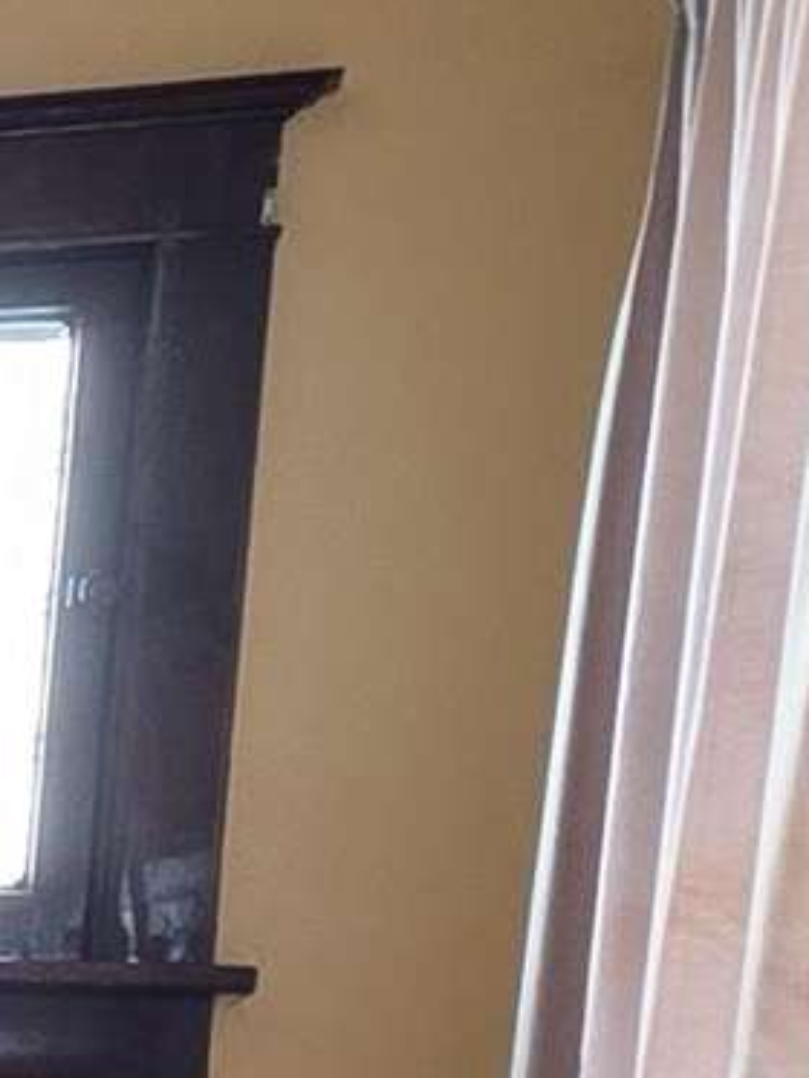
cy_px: 1240
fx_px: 3332
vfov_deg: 17.6
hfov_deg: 8.5
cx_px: -2265
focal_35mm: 107
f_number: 1.9
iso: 80
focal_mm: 2.2
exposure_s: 1/120
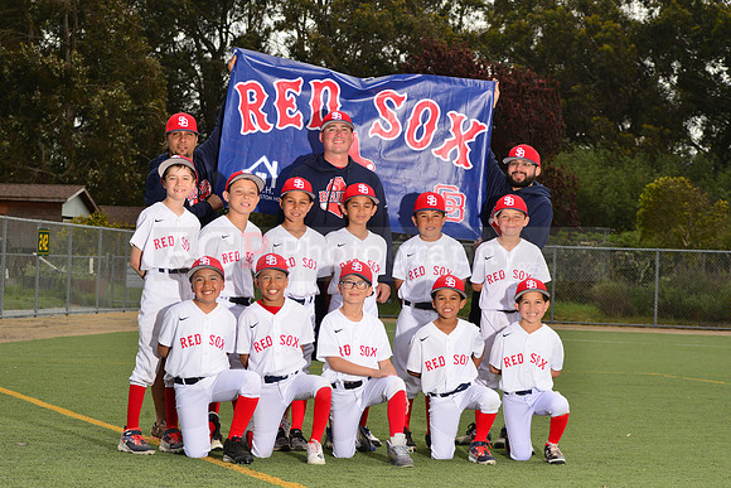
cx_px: 366
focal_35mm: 100
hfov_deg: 20.4
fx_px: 2031
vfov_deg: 13.7
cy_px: 244
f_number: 11
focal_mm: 100
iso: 125
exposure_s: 1/200
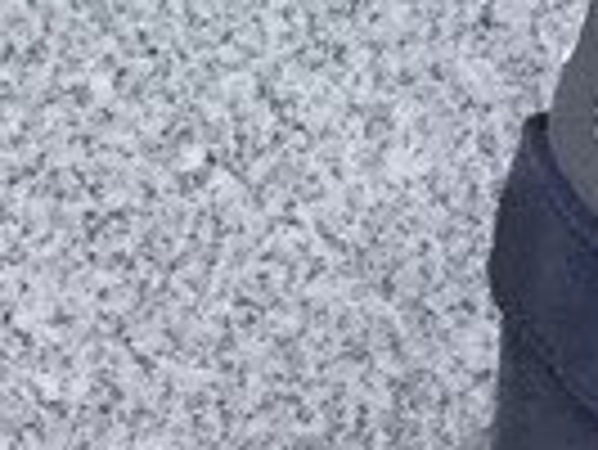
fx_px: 3614
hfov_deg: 8.1
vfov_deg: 6.9
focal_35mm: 209
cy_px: 907
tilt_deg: -18.9
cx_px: 1798
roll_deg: +1.2
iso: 25
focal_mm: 3.3
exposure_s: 1/452
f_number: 2.4
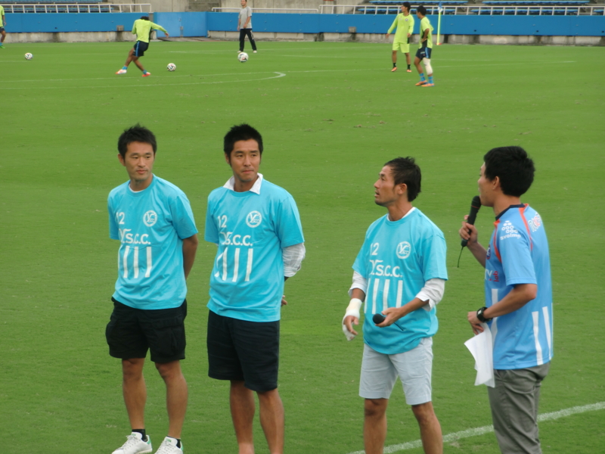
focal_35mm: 145
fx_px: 2534
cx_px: 302
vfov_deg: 10.2
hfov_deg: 13.6
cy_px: 227
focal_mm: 25.9
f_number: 4.6
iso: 64
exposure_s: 1/100
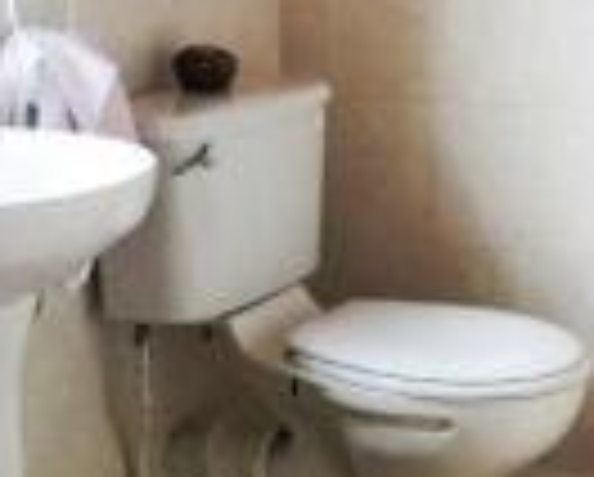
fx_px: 2201
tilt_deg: -9.7
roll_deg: +1.7
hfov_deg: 15.4
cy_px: 119
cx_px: 259
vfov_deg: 12.3
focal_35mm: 125
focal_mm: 4.15
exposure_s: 1/33
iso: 50
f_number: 2.2
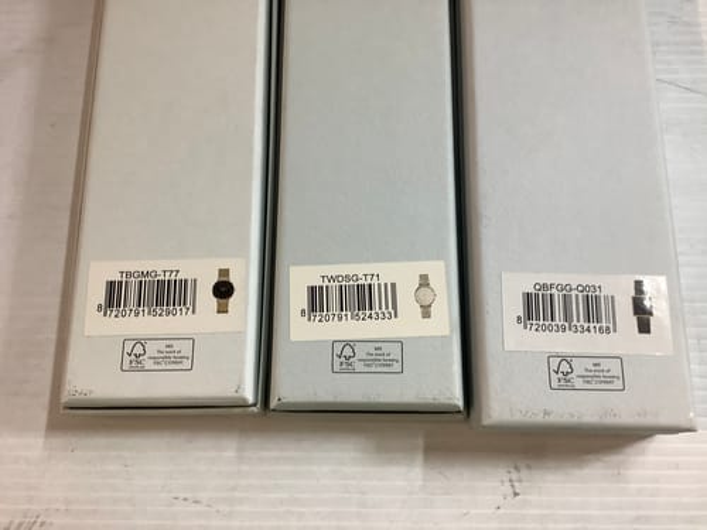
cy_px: 265
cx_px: 354
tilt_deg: -73.5
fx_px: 633
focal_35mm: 31
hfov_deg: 58.4
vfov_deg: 45.4
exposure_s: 1/50
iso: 100
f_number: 2.4
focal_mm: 3.3
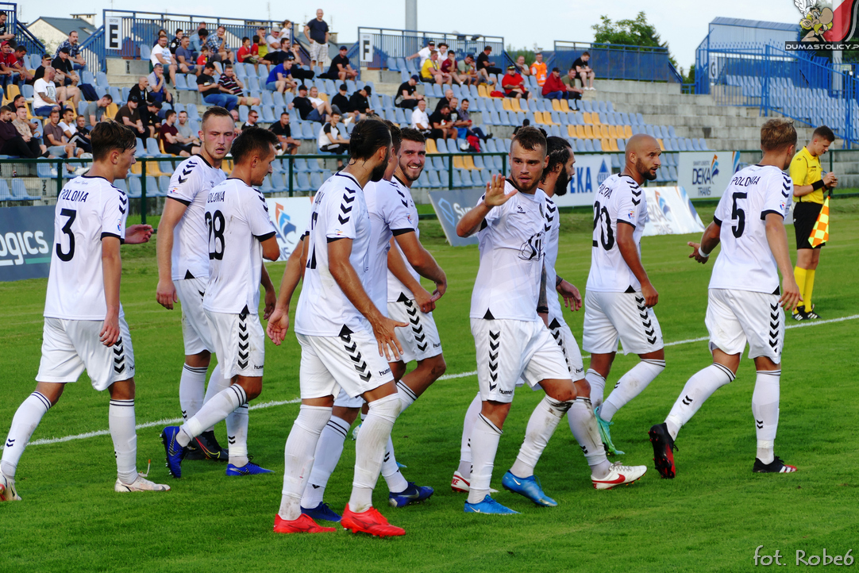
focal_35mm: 153
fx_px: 3652
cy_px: 277
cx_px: 431
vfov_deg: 9.0
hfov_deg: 13.4
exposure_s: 1/500
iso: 125
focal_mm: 52.4
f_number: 3.9
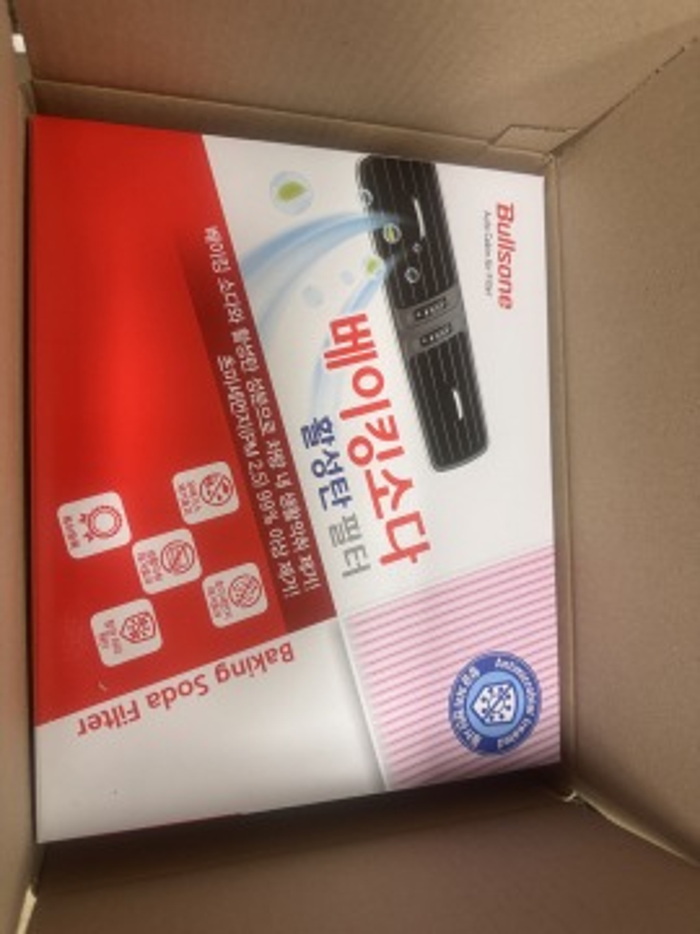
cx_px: 350
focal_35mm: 24
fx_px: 647
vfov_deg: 71.6
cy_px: 467
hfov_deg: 56.8
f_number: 1.78
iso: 320
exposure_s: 1/60
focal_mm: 6.76
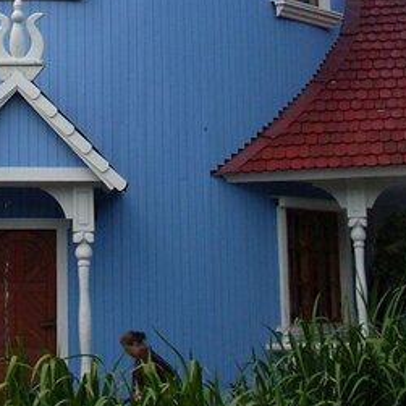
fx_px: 1420
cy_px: -189
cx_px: 34
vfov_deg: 15.2
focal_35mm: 107
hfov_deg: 16.1
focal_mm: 6.3
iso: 80
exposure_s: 1/180
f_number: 8.4
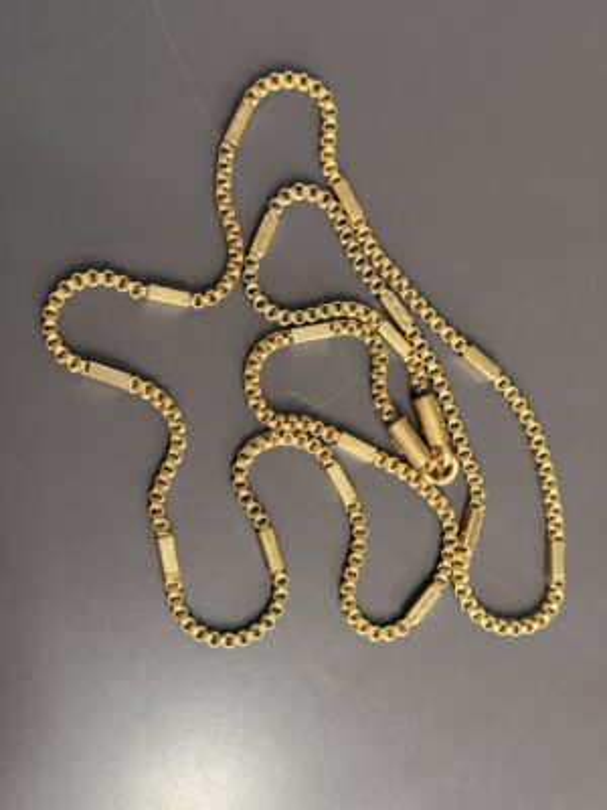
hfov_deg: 30.3
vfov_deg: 39.7
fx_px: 1122
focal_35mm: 48
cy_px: 405
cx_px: 304
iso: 64
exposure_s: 1/50
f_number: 1.78
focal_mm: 6.76
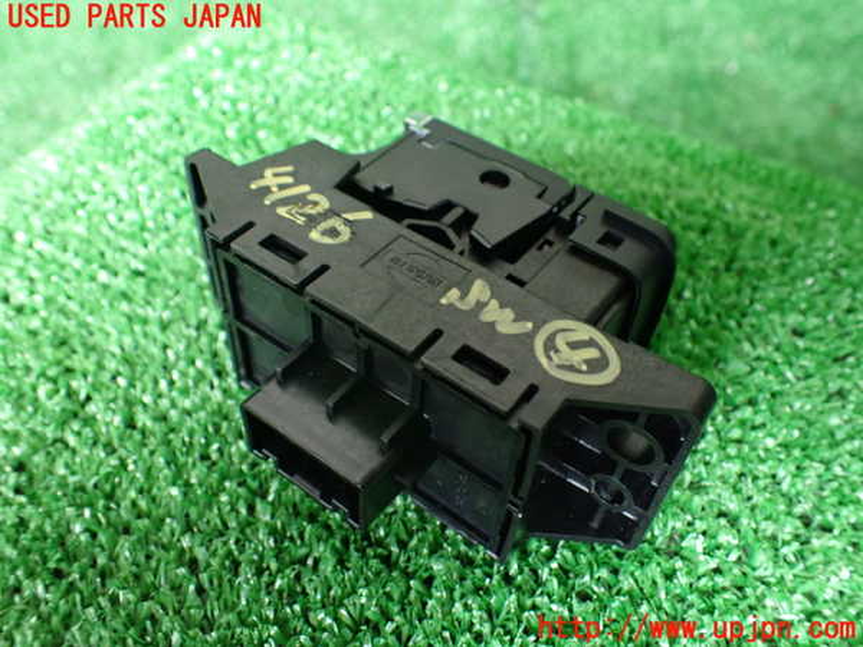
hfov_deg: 60.0
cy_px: 324
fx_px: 748
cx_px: 432
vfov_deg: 46.8
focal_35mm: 30
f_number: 2.3
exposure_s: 1/80
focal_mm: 5.4
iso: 800
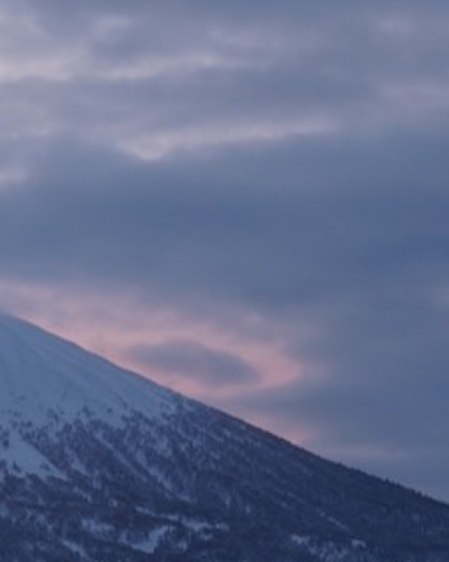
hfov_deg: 9.2
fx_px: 2594
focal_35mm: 156
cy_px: 187
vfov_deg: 12.4
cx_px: -502
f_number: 4
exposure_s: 1/160
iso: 640
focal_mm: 33
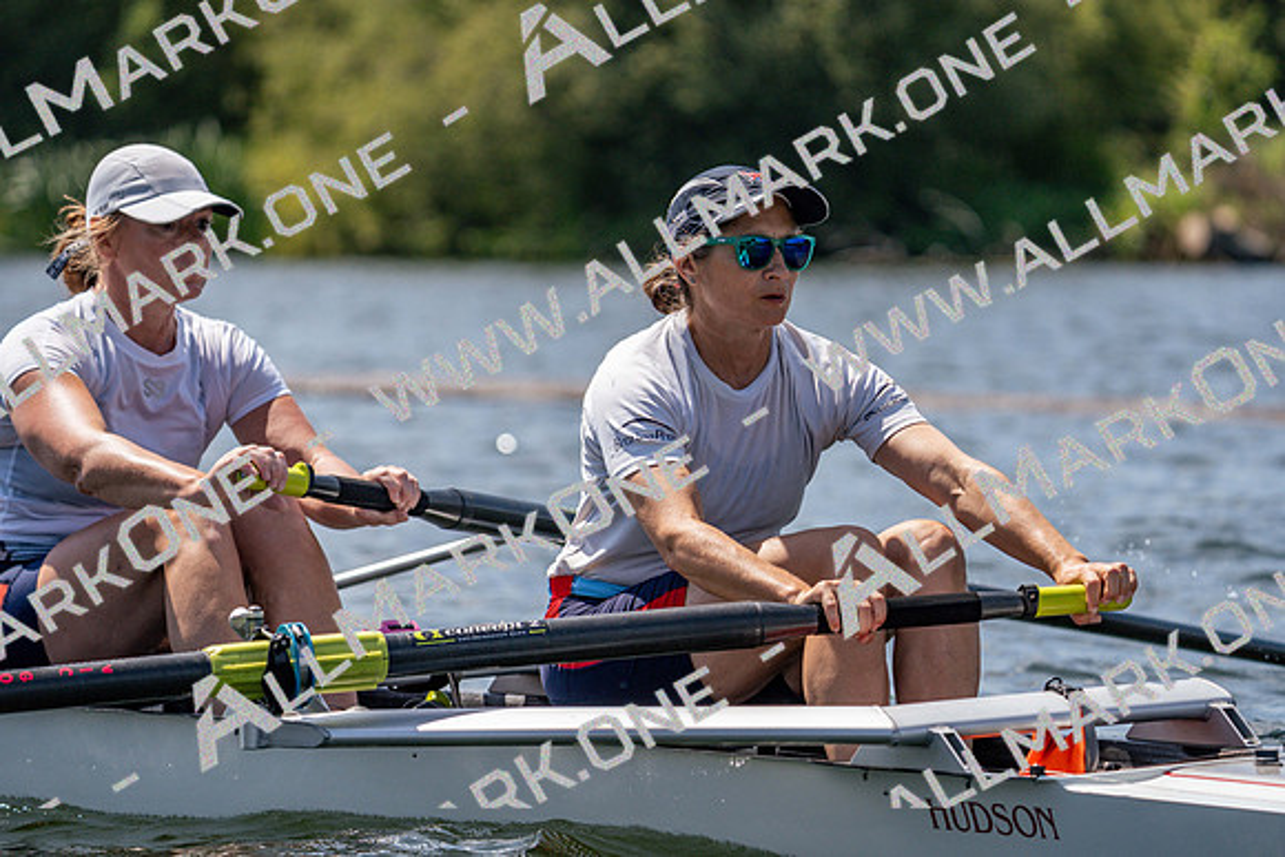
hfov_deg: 7.9
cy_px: 428
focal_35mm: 261
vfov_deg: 5.3
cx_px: 642
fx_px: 9318
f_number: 5.6
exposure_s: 1/2000
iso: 250
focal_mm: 261
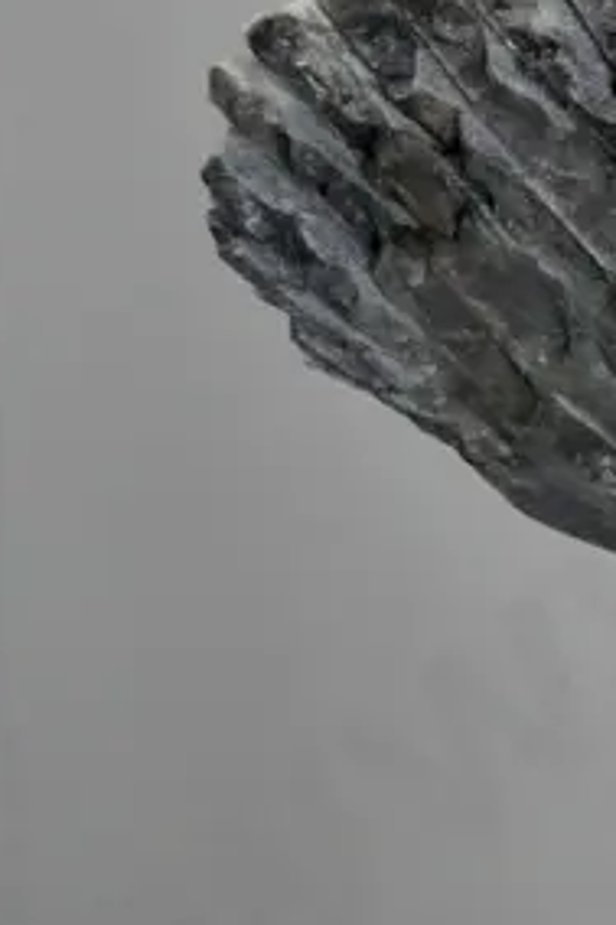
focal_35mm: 135
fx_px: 3469
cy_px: -29
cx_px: 1489
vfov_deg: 14.9
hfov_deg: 9.1
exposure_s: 1/60
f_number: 5.6
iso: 2500
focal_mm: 18
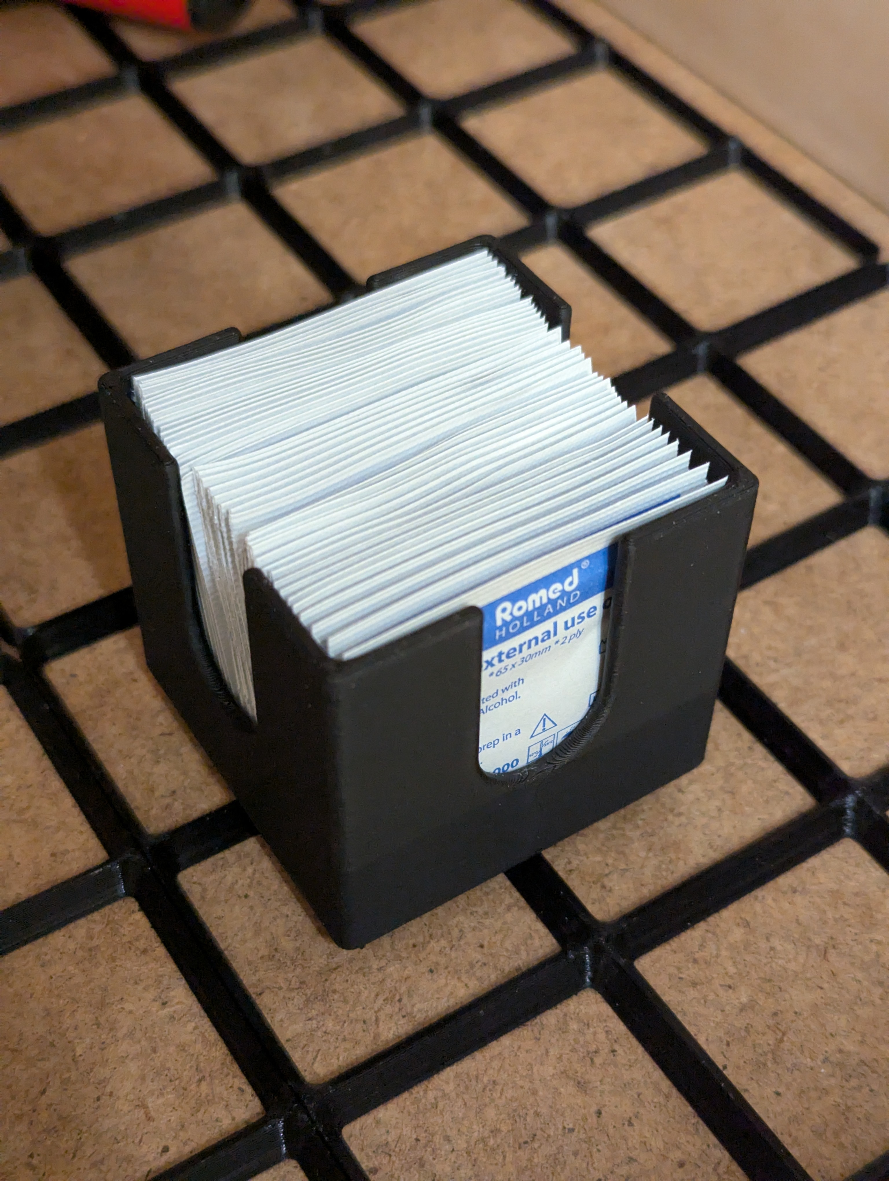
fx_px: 1640
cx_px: 444
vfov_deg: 39.6
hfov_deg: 30.3
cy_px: 590
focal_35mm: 48
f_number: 1.85
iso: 1315
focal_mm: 6.81
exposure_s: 1/89.5
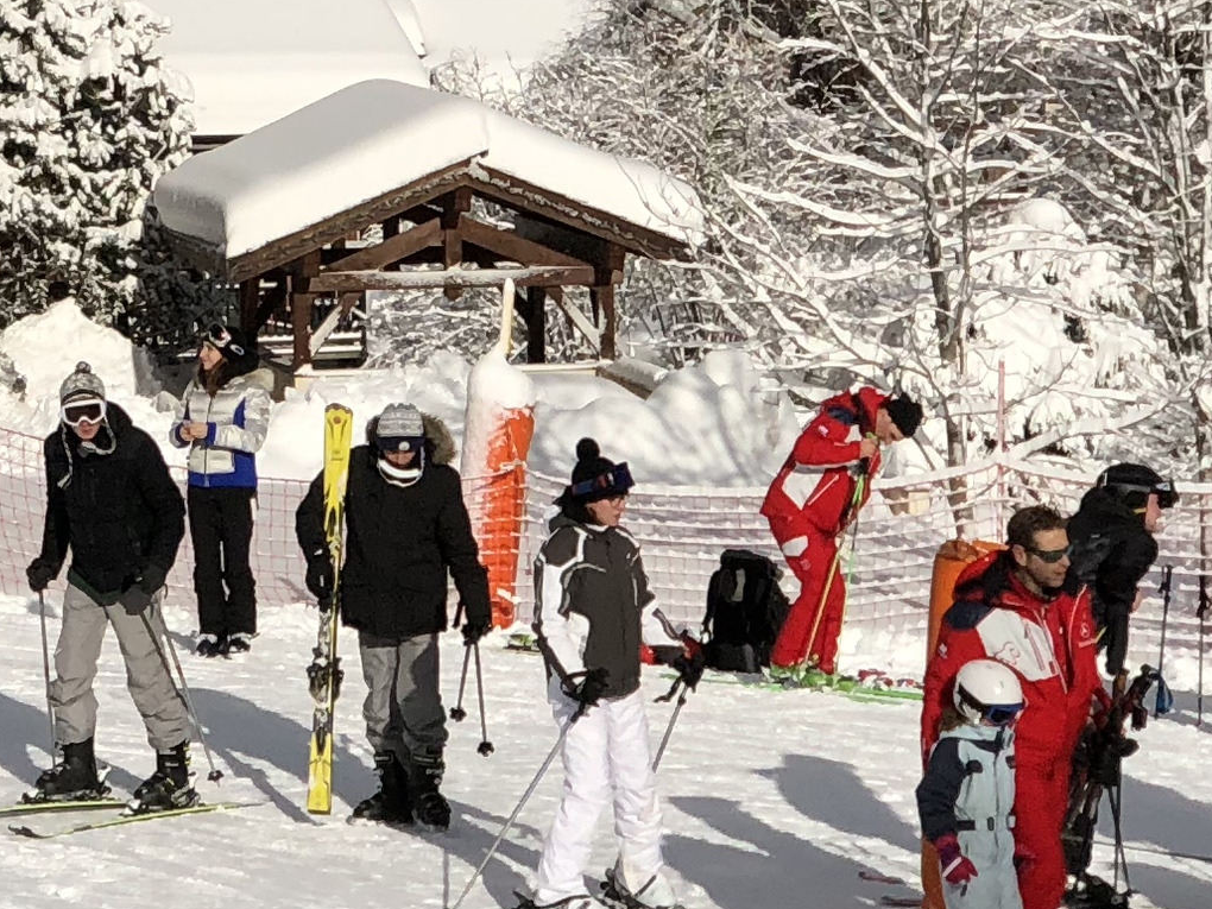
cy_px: -172
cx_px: 64
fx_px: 7143
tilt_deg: +1.9
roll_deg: +1.4
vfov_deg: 7.2
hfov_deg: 9.6
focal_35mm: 204
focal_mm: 6
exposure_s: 1/3690
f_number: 2.4
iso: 16
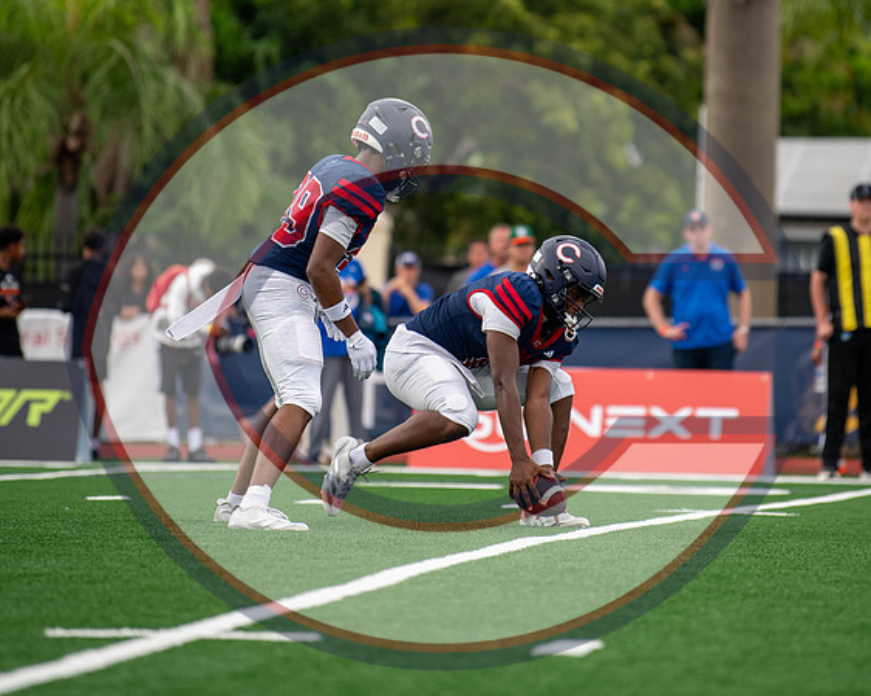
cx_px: 514
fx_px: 8001
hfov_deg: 6.2
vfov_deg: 5.0
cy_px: 212
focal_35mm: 311
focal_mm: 185
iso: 220
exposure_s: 1/1000
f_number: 2.8
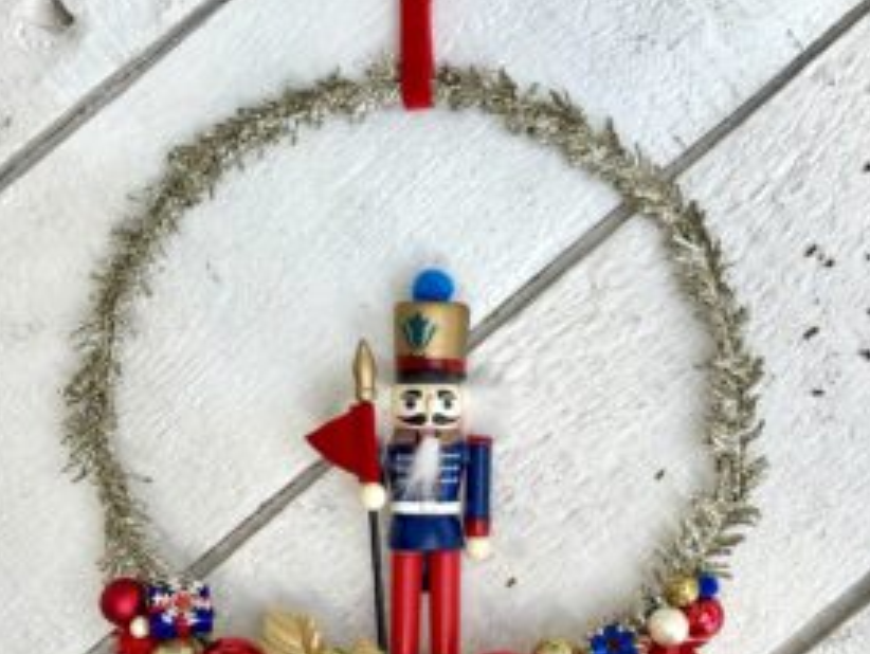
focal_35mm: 70
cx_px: 403
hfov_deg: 27.7
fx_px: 1761
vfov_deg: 21.0
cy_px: 410
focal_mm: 6.76
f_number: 1.78
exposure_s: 1/417
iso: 64
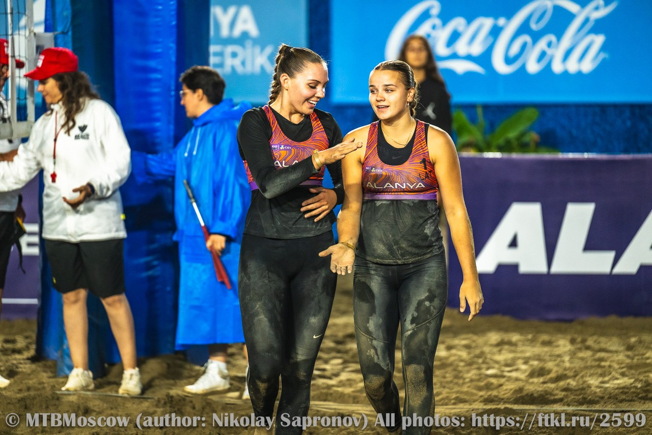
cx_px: 326
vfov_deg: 6.9
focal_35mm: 200
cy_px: 218
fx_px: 3622
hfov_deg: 10.3
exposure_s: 1/2000
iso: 1600
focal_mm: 200
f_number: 3.2
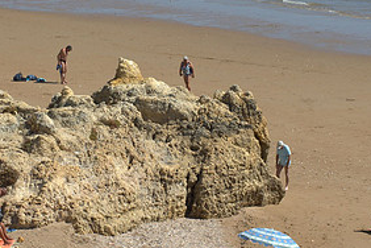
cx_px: 149
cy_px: 55
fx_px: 2648
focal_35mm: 257
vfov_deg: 5.3
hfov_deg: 8.0
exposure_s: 1/500
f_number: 11
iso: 200
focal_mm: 125
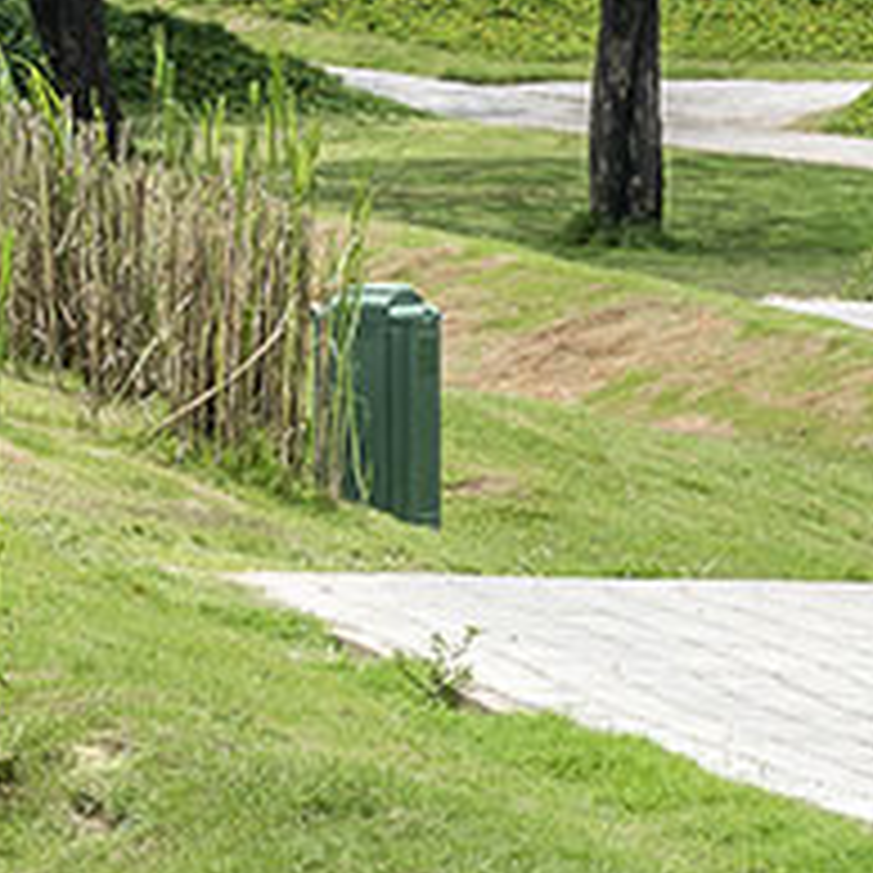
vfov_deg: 2.2
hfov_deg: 2.2
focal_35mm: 798
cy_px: -187
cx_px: 338
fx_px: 22769
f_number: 22
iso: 200
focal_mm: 190
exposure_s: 1/125
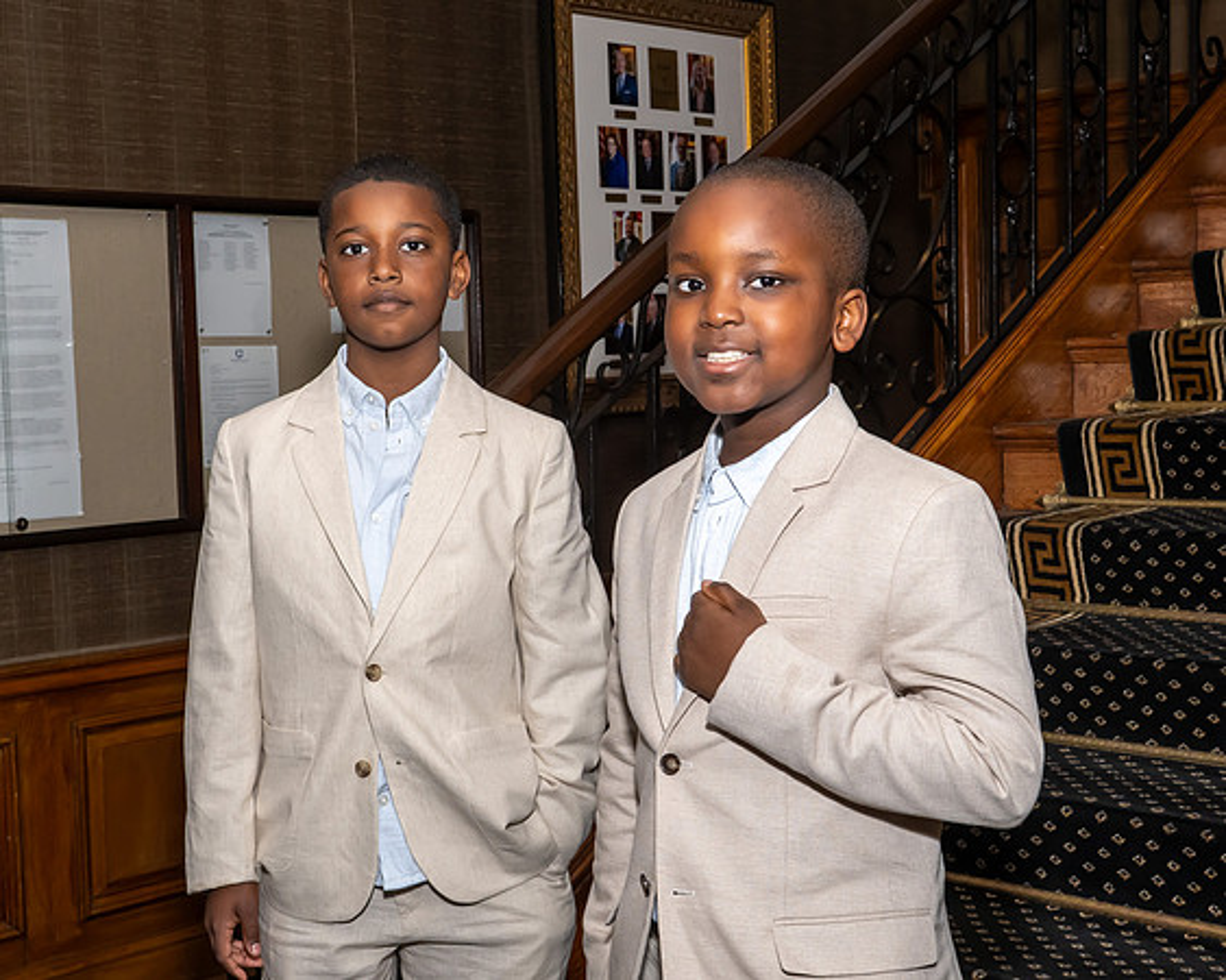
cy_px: 464
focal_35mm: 48
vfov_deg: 31.7
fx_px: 1723
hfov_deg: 39.2
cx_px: 599
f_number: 8
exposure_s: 1/250
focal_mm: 26
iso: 640
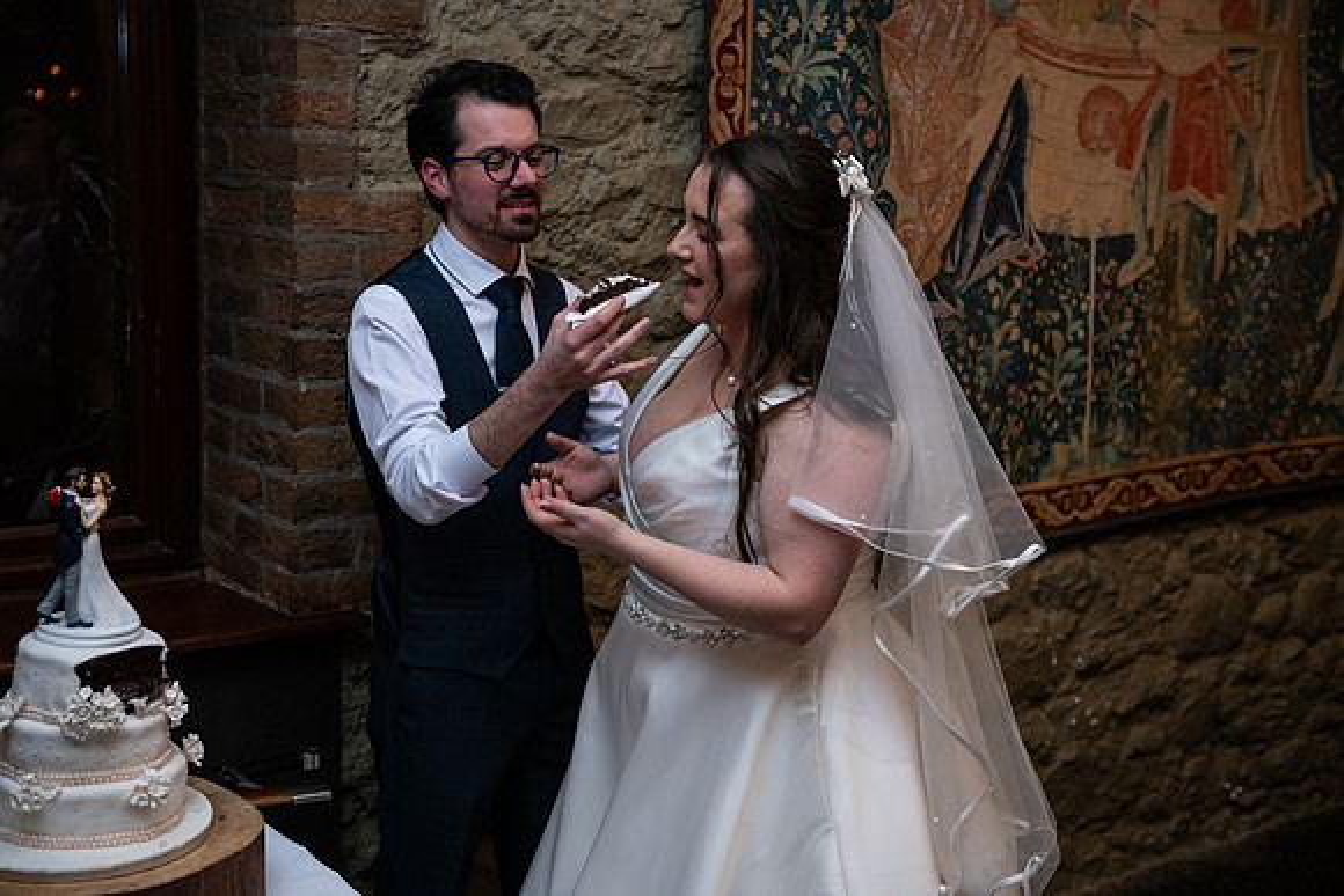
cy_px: 448
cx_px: 672
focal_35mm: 48
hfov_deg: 41.1
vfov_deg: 28.1
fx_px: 1792
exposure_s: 1/160
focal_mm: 48
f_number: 3.5
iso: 800
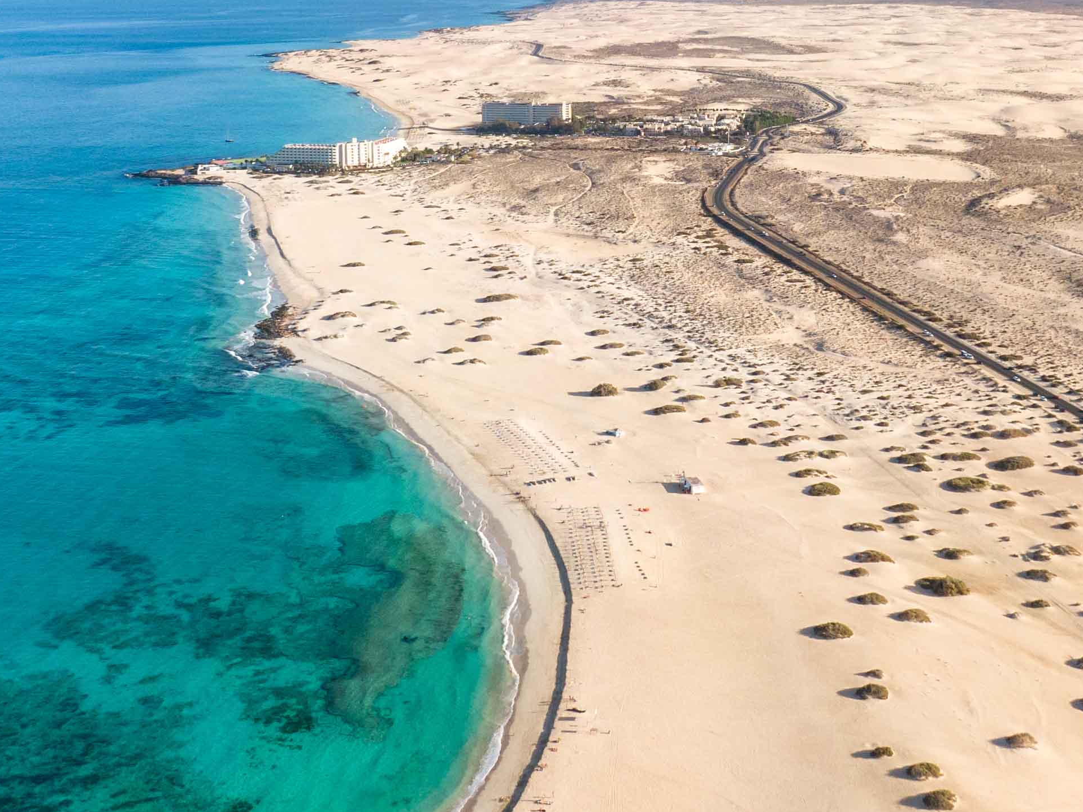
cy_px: 153
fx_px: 1564
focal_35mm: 50
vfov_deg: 28.4
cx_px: 616
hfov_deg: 38.1
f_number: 2.8
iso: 100
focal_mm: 4.39
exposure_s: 1/1000
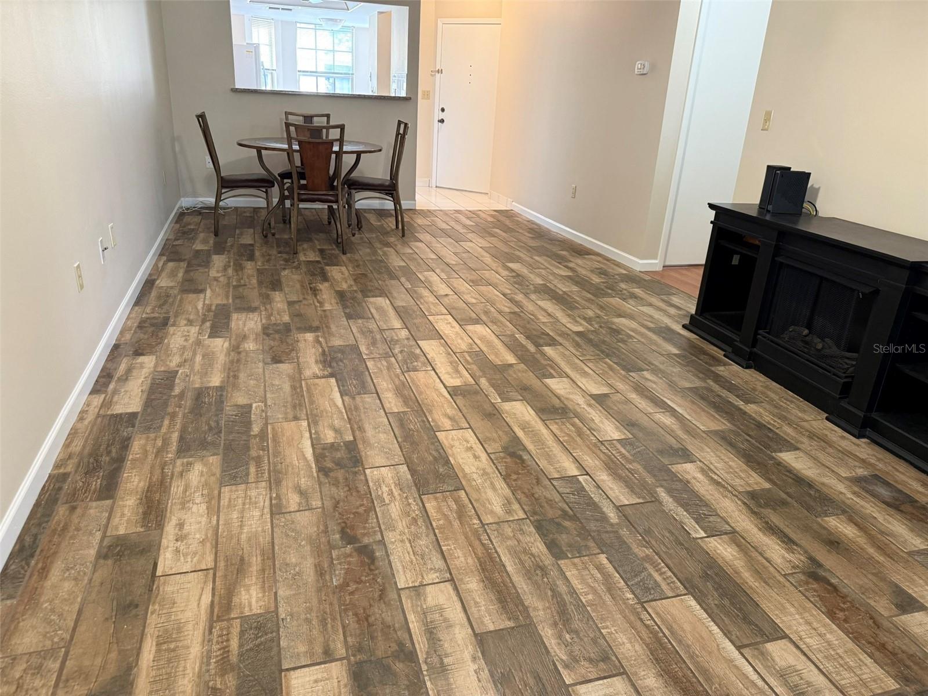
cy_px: 348
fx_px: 643
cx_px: 464
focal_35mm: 24
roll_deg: -3.0
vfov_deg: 56.8
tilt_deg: -21.0
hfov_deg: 71.6
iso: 400
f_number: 1.78
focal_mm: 6.76
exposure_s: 1/60
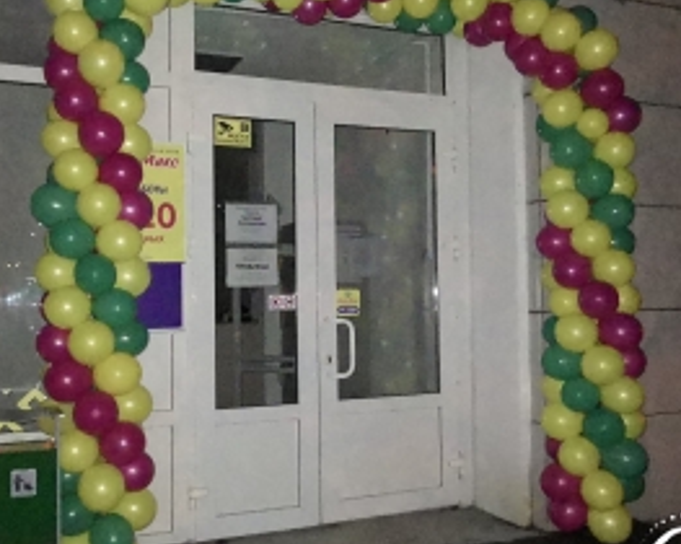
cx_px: 277
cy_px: 267
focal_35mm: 38
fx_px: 765
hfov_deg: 47.7
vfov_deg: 39.1
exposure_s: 1/16.7
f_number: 2.2
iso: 3200
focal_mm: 2.35
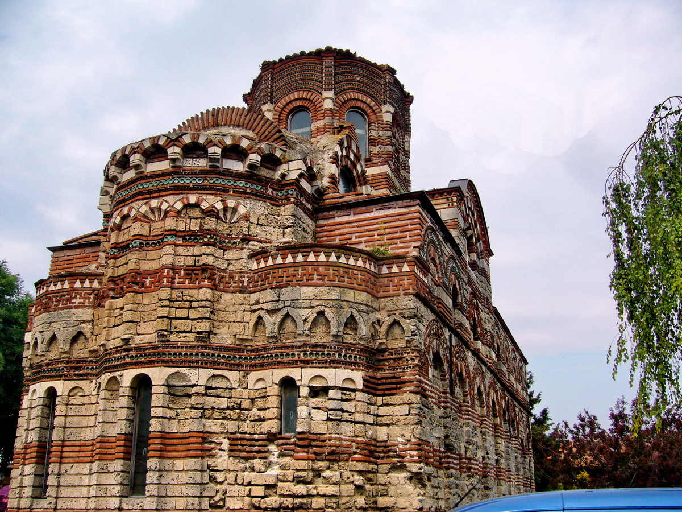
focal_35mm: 35
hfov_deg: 52.6
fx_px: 690
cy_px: 256
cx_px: 341
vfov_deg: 40.7
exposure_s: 1/320
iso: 80
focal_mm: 5.8
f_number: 5.6
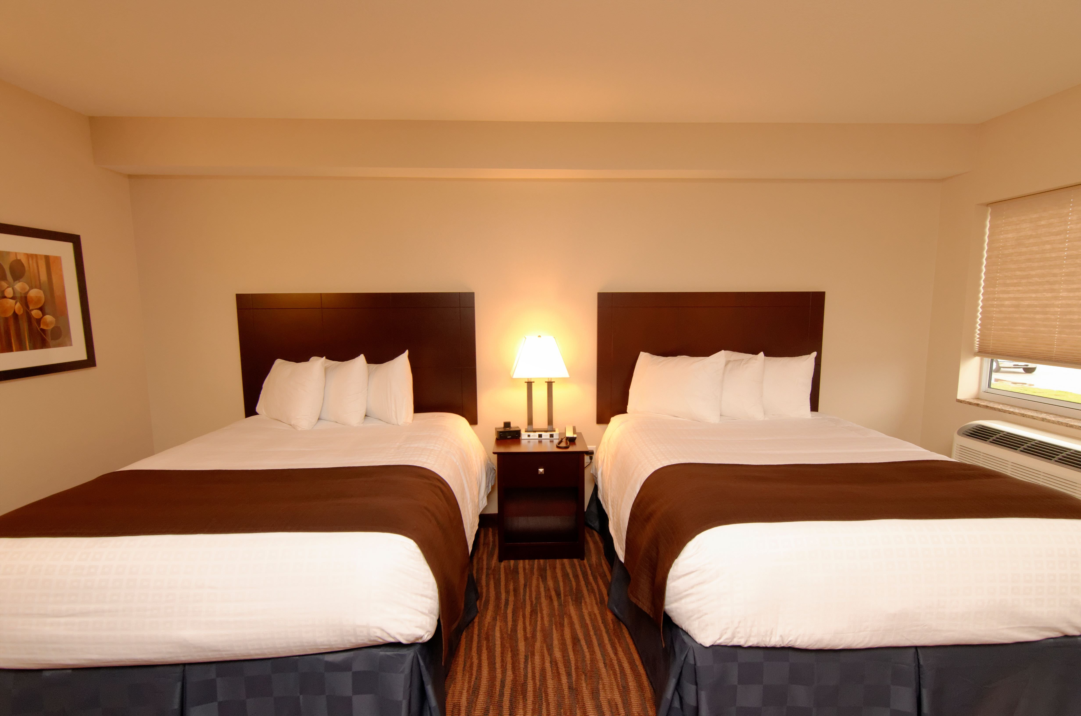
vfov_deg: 71.8
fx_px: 494
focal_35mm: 16
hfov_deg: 95.1
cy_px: 358
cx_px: 540
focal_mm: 11
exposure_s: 1/60
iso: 1100
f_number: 5.6
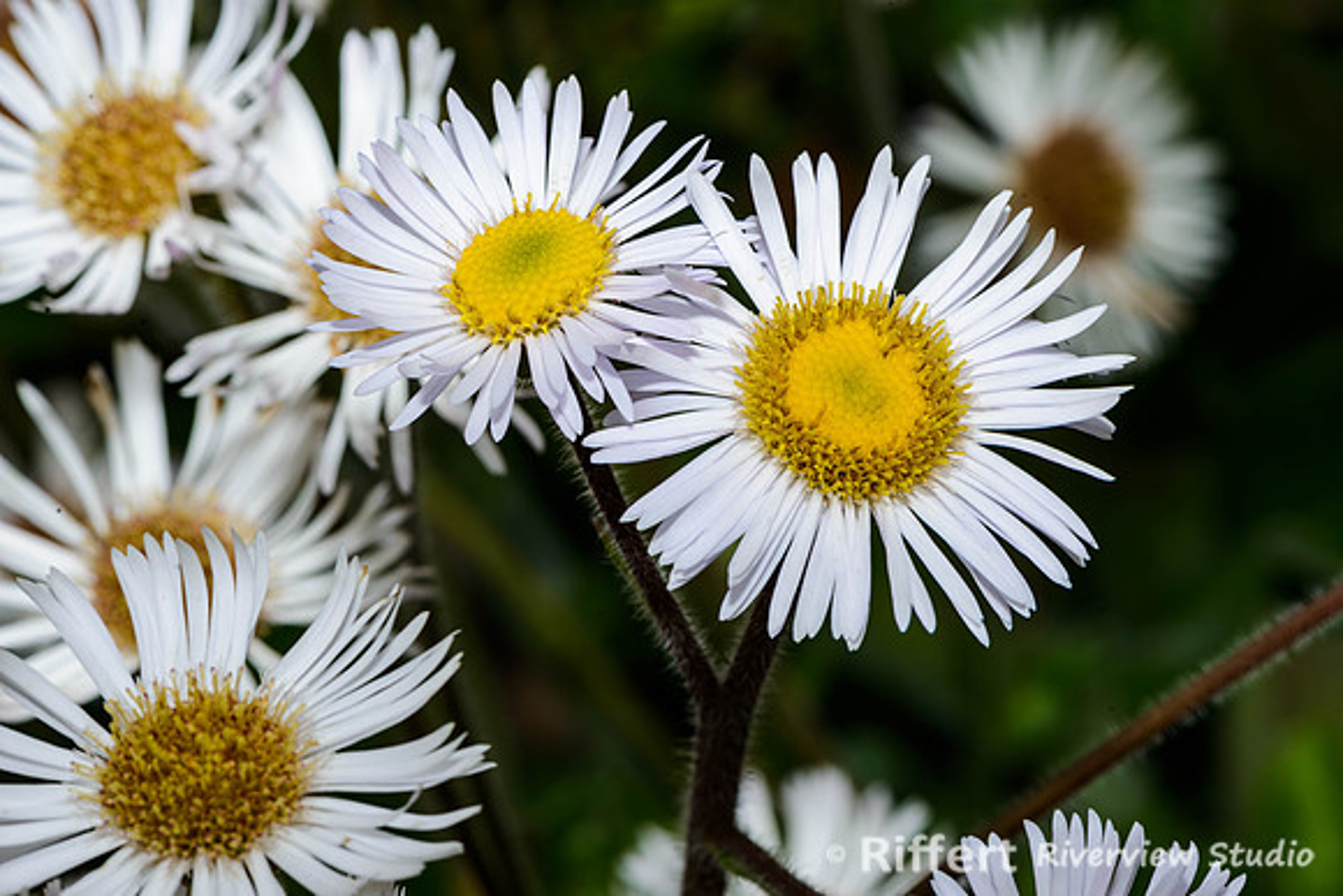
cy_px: 405
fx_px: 4457
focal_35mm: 119
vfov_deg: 11.5
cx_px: 764
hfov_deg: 17.1
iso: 100
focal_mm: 105
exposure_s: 1/100
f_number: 22
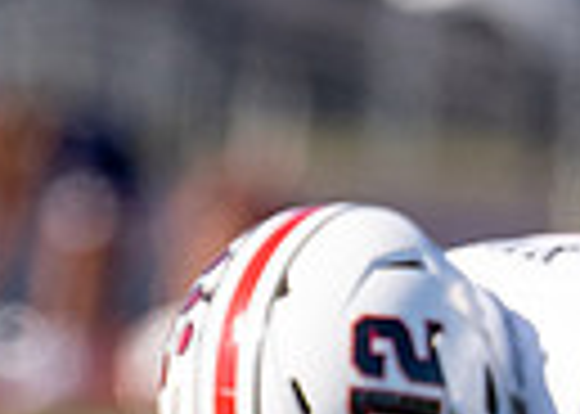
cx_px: 292
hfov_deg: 1.2
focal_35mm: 1691
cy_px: 141
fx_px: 27840
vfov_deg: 0.9
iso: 320
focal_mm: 200
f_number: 2.8
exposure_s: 1/6400
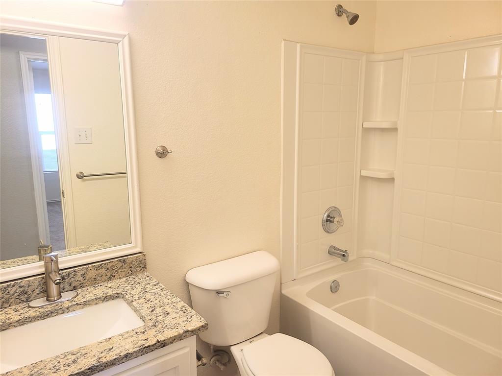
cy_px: 188
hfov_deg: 67.3
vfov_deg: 53.1
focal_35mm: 26
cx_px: 251
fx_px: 377
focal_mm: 5.4
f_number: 1.8
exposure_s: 1/60
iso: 50
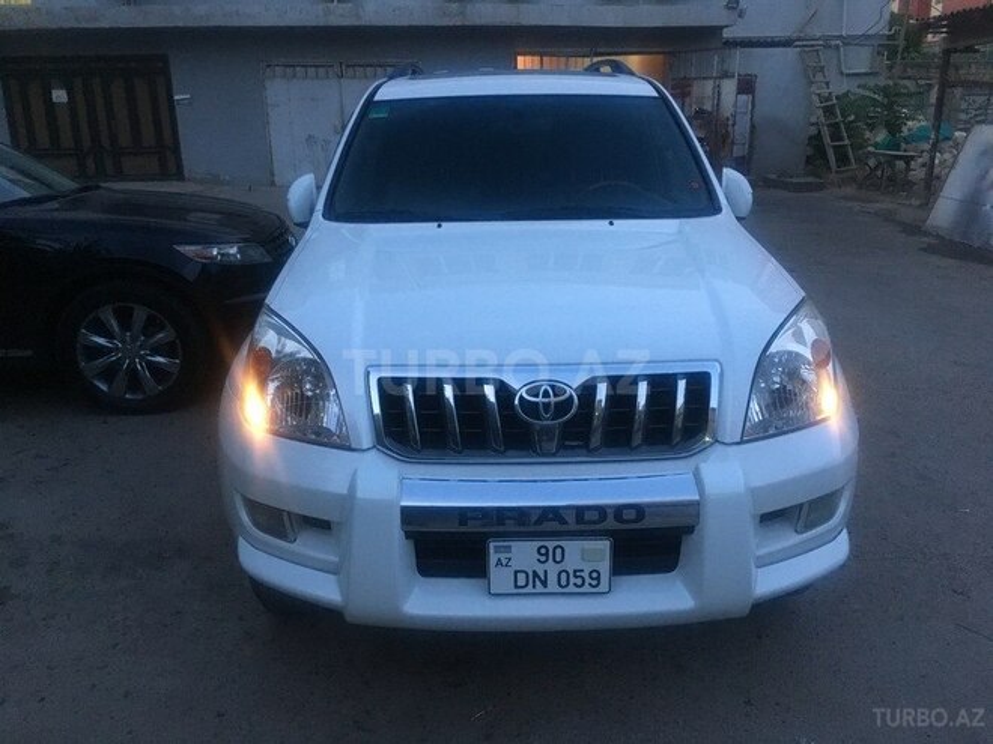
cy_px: 372
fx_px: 832
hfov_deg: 61.7
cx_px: 496
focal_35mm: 29
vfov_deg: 48.2
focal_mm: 4.15
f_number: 2.2
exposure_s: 1/33
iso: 200
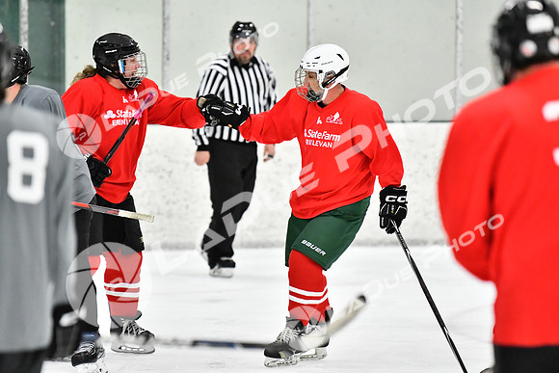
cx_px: 280
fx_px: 4077
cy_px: 186
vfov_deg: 5.2
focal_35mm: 262
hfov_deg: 7.8
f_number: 2.8
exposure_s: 1/1250
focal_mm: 175
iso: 5000
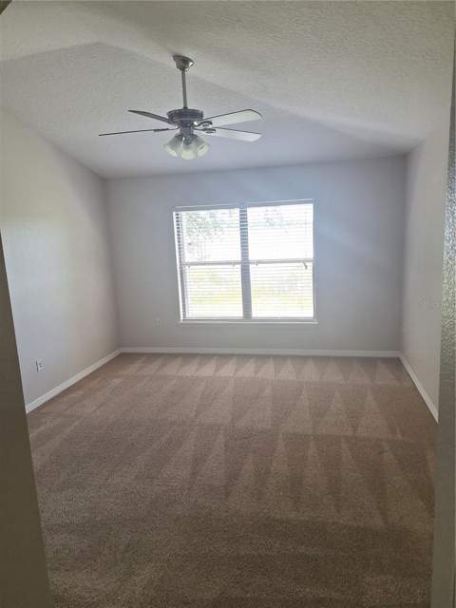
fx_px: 404
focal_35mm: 23
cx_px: 228
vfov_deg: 73.9
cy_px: 304
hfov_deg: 58.9
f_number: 1.8
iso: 40
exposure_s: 1/120
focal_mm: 5.54
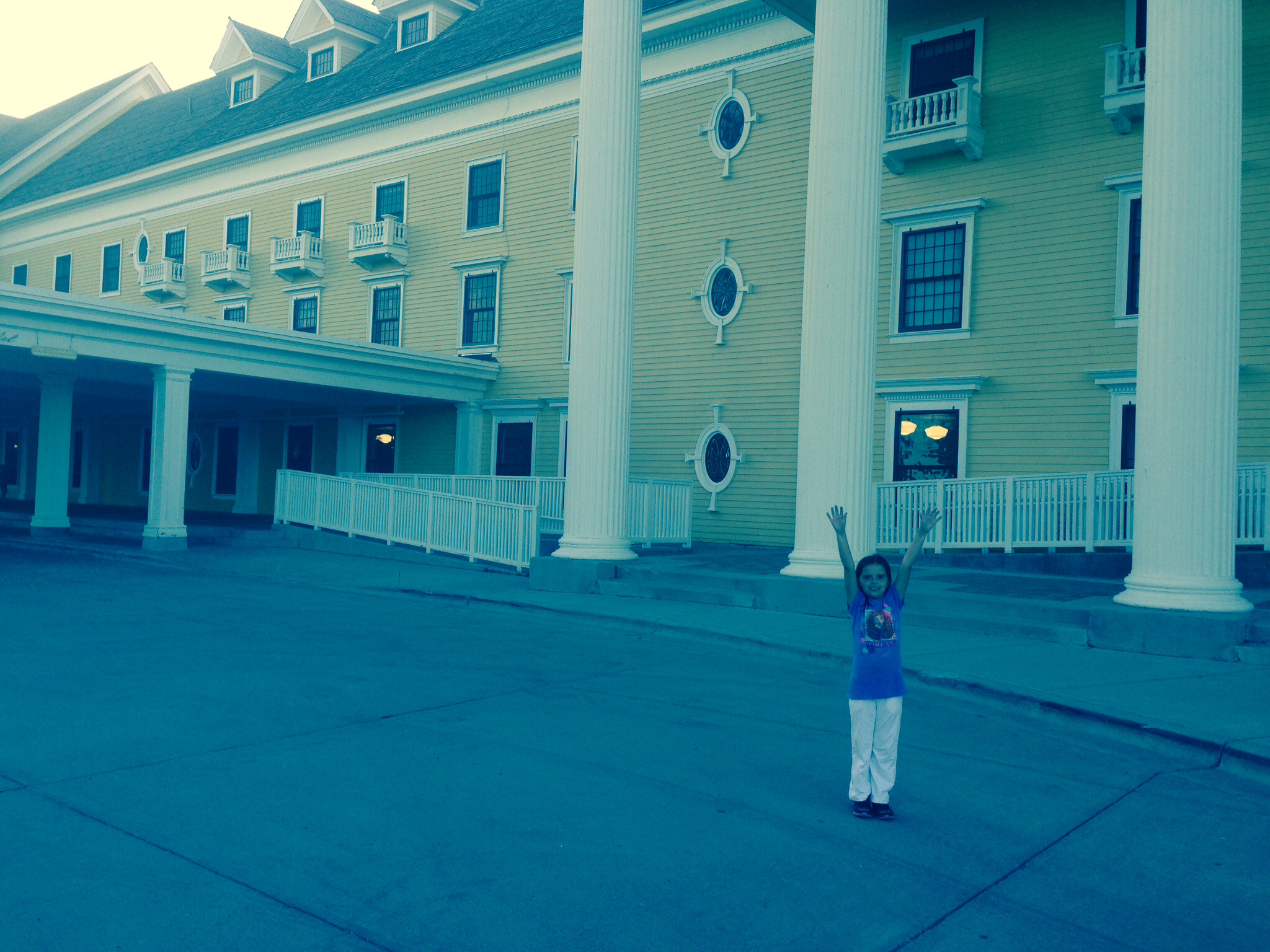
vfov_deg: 42.9
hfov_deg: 55.4
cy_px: 476
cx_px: 635
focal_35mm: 33
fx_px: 1211
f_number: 2.4
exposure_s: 1/224
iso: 50
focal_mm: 4.12
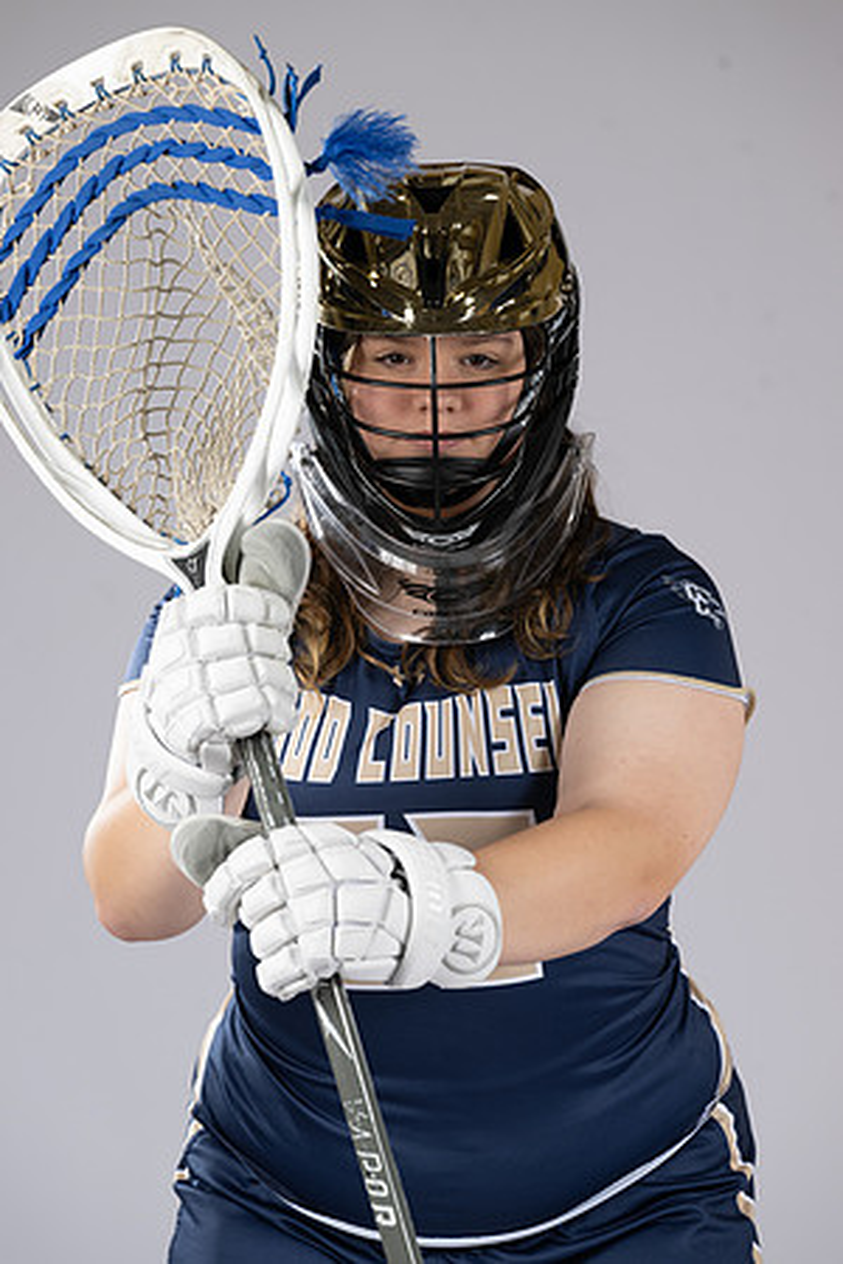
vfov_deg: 11.1
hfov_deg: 7.4
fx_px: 6498
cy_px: 632
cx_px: 422
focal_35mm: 185
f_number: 6.3
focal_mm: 185
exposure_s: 1/200
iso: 250
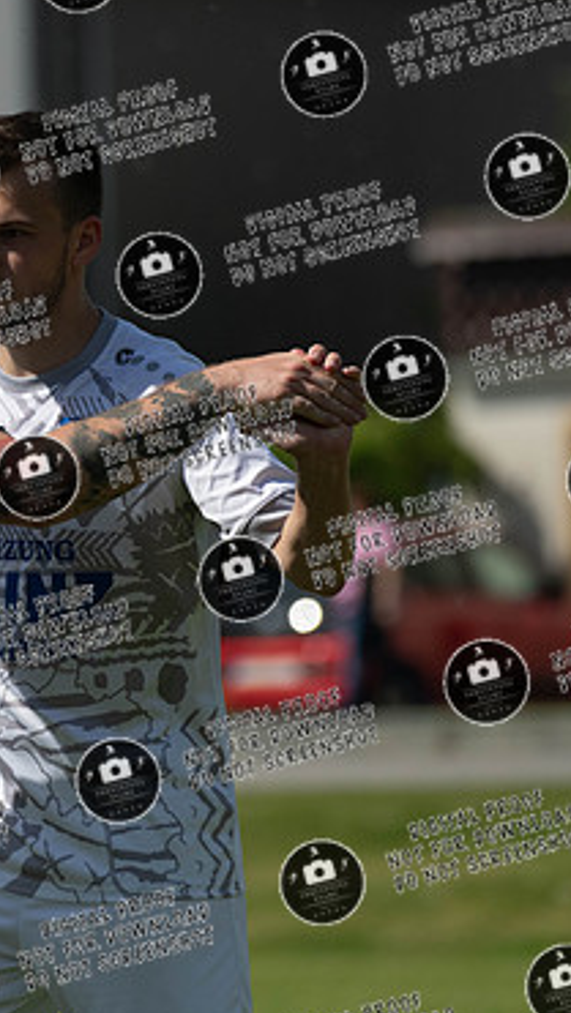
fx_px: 13497
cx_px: -133
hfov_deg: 2.4
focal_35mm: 502
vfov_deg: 4.3
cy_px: 469
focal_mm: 280
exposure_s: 1/8000
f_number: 5.6
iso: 800
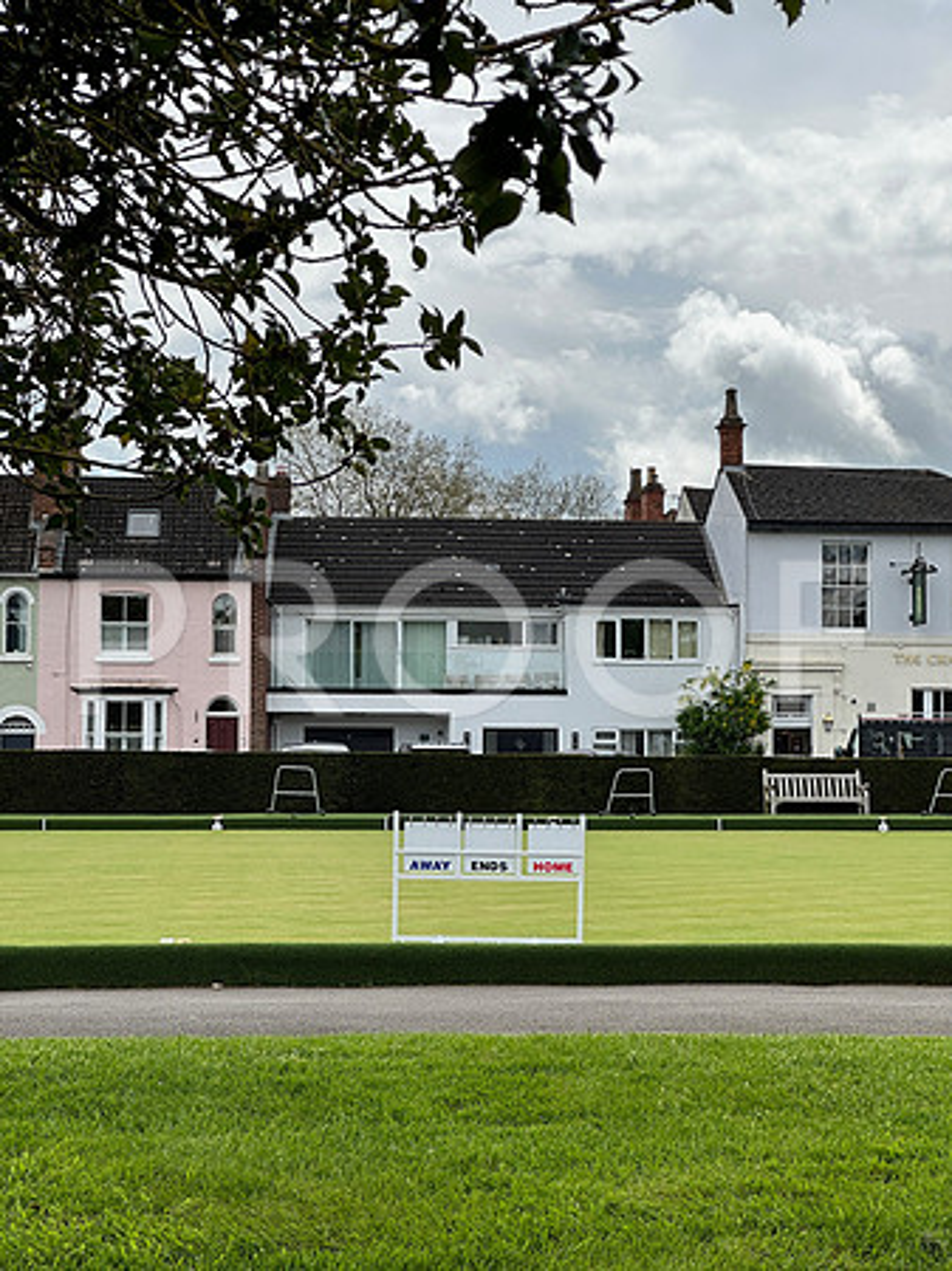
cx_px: 476
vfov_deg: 25.3
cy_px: 636
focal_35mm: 77
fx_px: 2826
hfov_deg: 19.1
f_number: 2.8
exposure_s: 1/381
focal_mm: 9
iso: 32
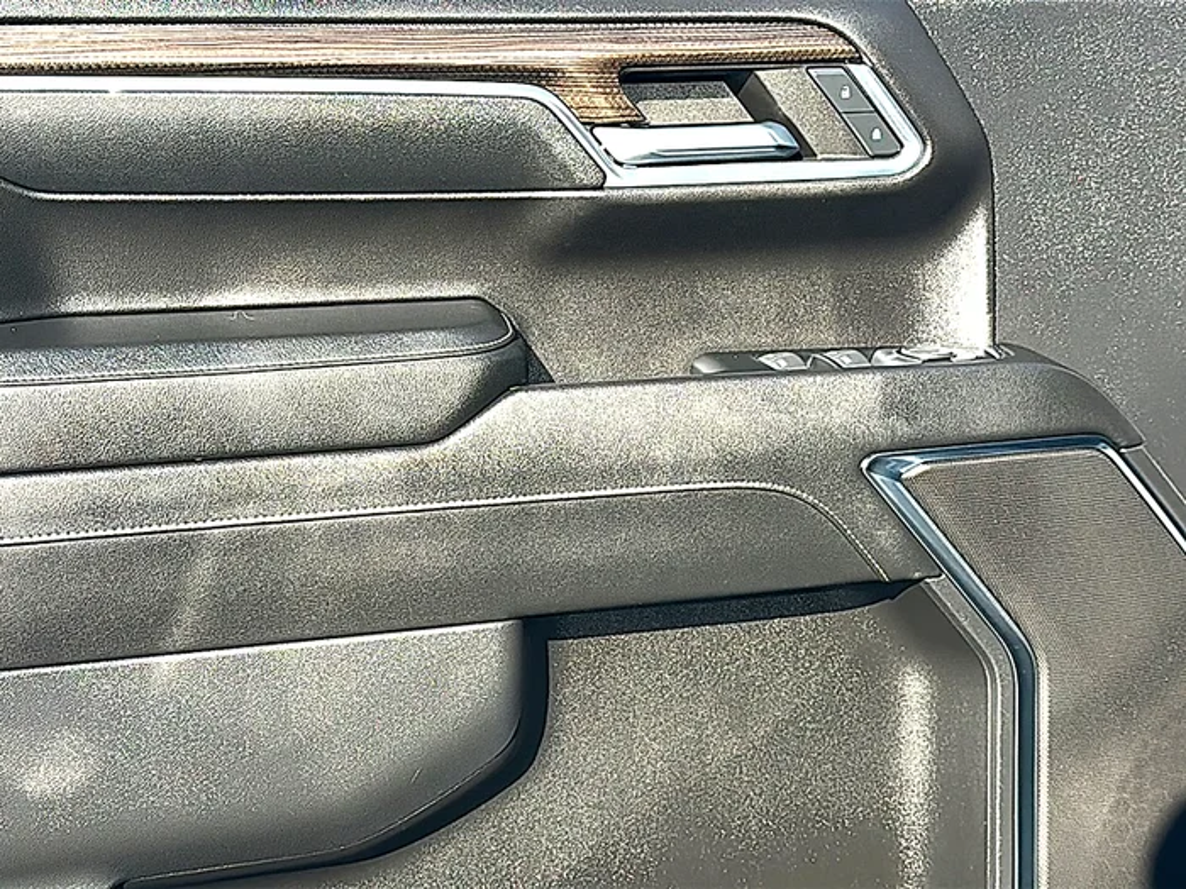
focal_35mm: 49
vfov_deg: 29.7
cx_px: 593
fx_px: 1679
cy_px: 444
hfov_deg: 38.9
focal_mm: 6.86
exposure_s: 1/866
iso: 80
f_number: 1.78
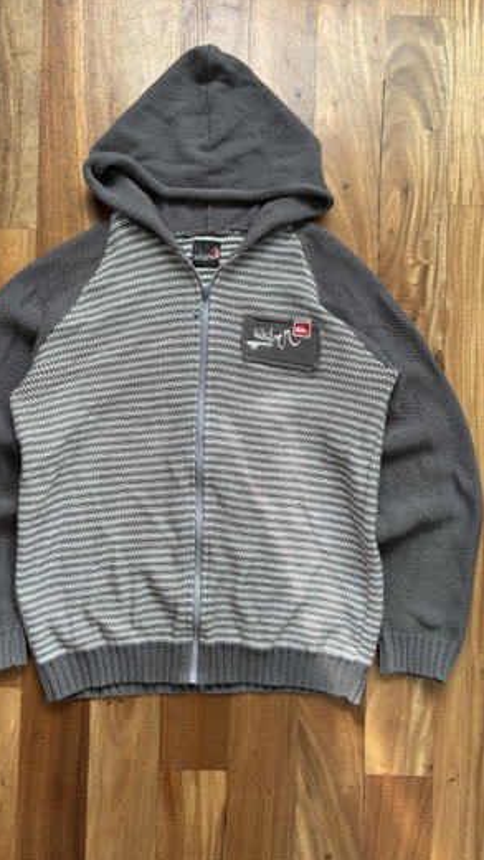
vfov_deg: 66.1
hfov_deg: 40.1
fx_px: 662
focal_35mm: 29
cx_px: 208
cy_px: 433
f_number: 1.6
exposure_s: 1/121
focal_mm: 5.96
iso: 64
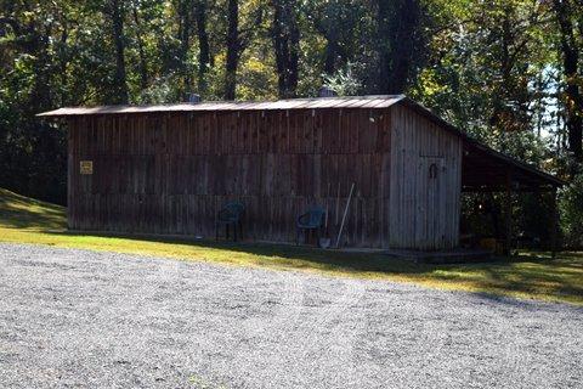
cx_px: 292
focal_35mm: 68
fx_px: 1093
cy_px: 194
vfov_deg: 20.2
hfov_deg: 29.9
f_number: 6.3
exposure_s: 1/160
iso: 100
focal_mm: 45
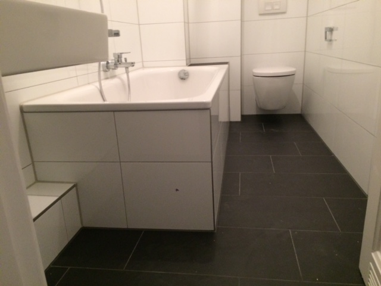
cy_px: 143
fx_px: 319
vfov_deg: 48.2
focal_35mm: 29
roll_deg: +2.5
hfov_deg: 61.7
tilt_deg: -14.8
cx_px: 190
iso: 250
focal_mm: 4.15
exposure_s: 1/25
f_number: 2.2
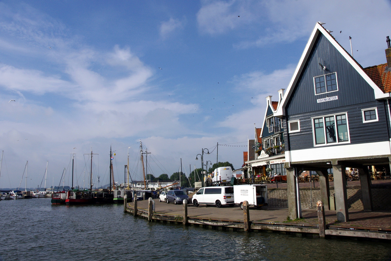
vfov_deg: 48.0
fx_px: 293
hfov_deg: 67.4
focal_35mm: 27
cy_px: 130
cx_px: 196
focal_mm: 18
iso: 400
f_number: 11
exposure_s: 1/640
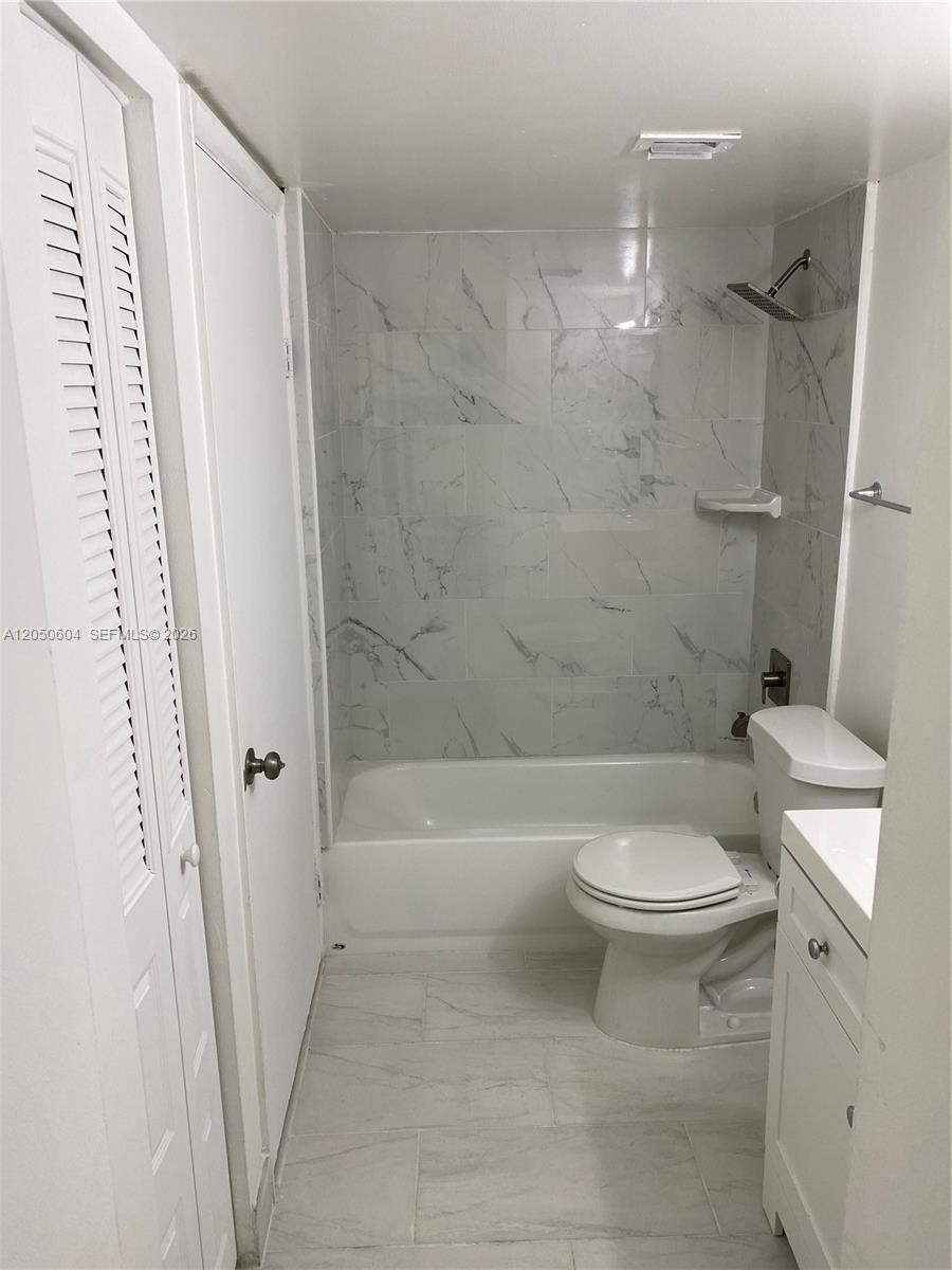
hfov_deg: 53.1
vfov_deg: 67.3
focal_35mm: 26
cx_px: 476
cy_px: 635
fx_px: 953
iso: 80
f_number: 1.8
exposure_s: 1/120
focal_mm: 4.25
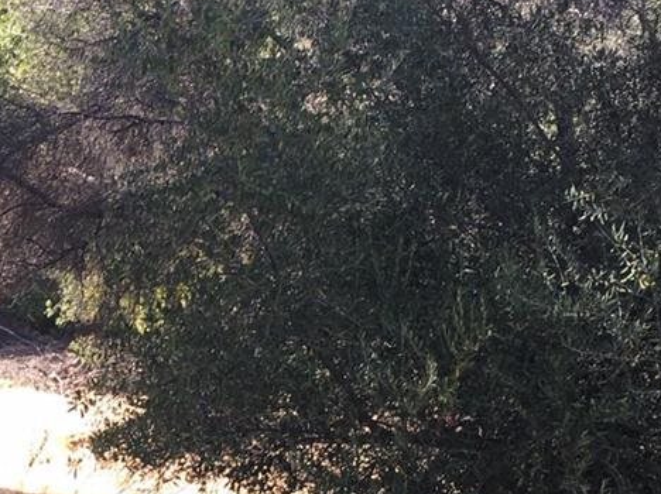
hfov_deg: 20.6
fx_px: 1774
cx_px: 54
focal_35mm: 93
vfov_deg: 15.8
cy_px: 306
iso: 25
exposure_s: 1/154
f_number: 2.2
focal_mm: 4.15
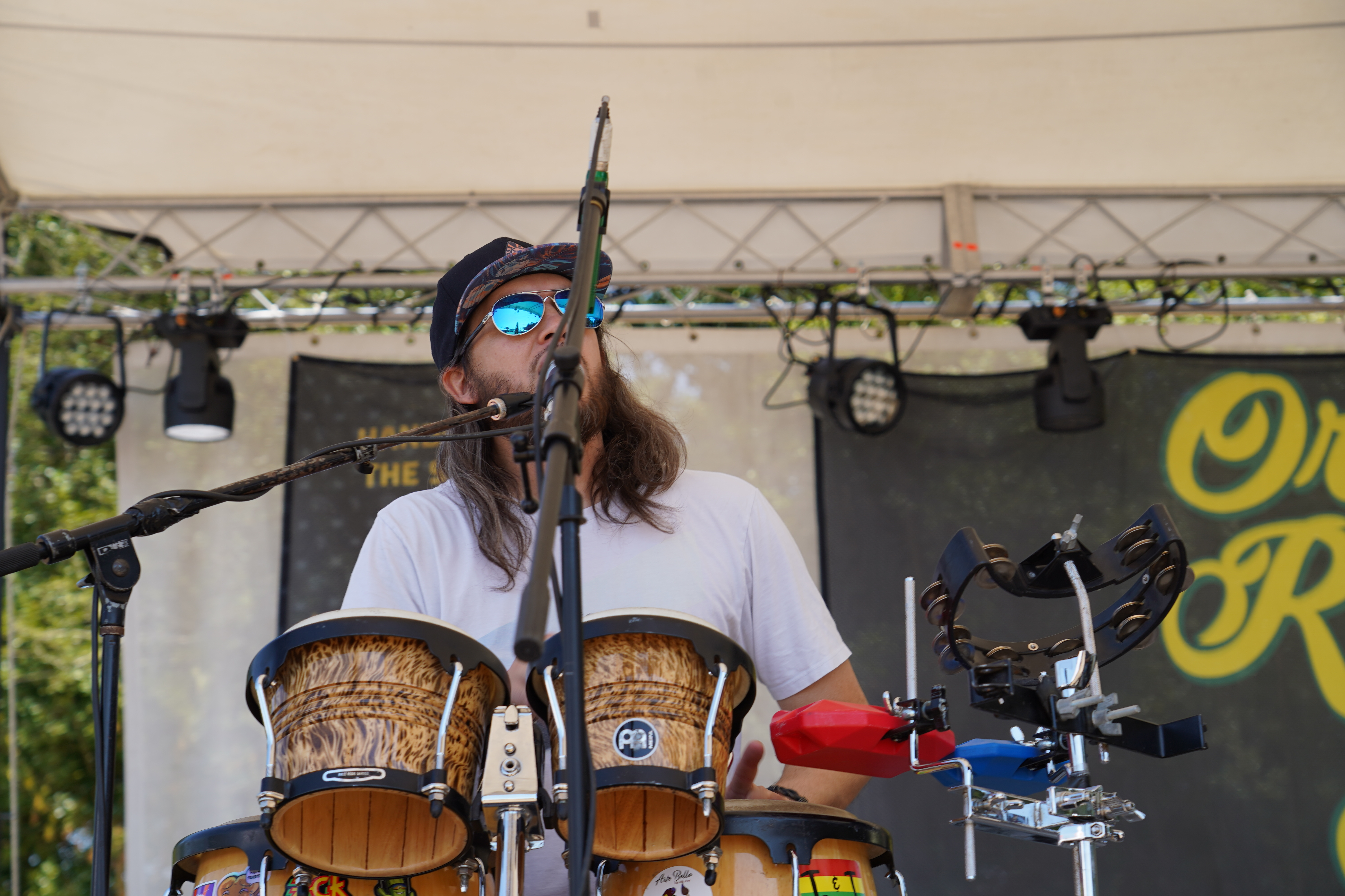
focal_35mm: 70
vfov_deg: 19.5
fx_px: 2615
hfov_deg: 28.8
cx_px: 672
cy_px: 448
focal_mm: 70
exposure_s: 1/200
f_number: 6.3
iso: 100
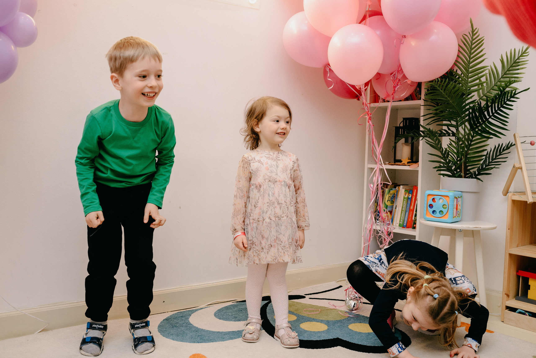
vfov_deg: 37.9
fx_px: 521
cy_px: 179
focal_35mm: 35
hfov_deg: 54.4
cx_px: 268
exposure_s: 1/160
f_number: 3.5
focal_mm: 35
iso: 400
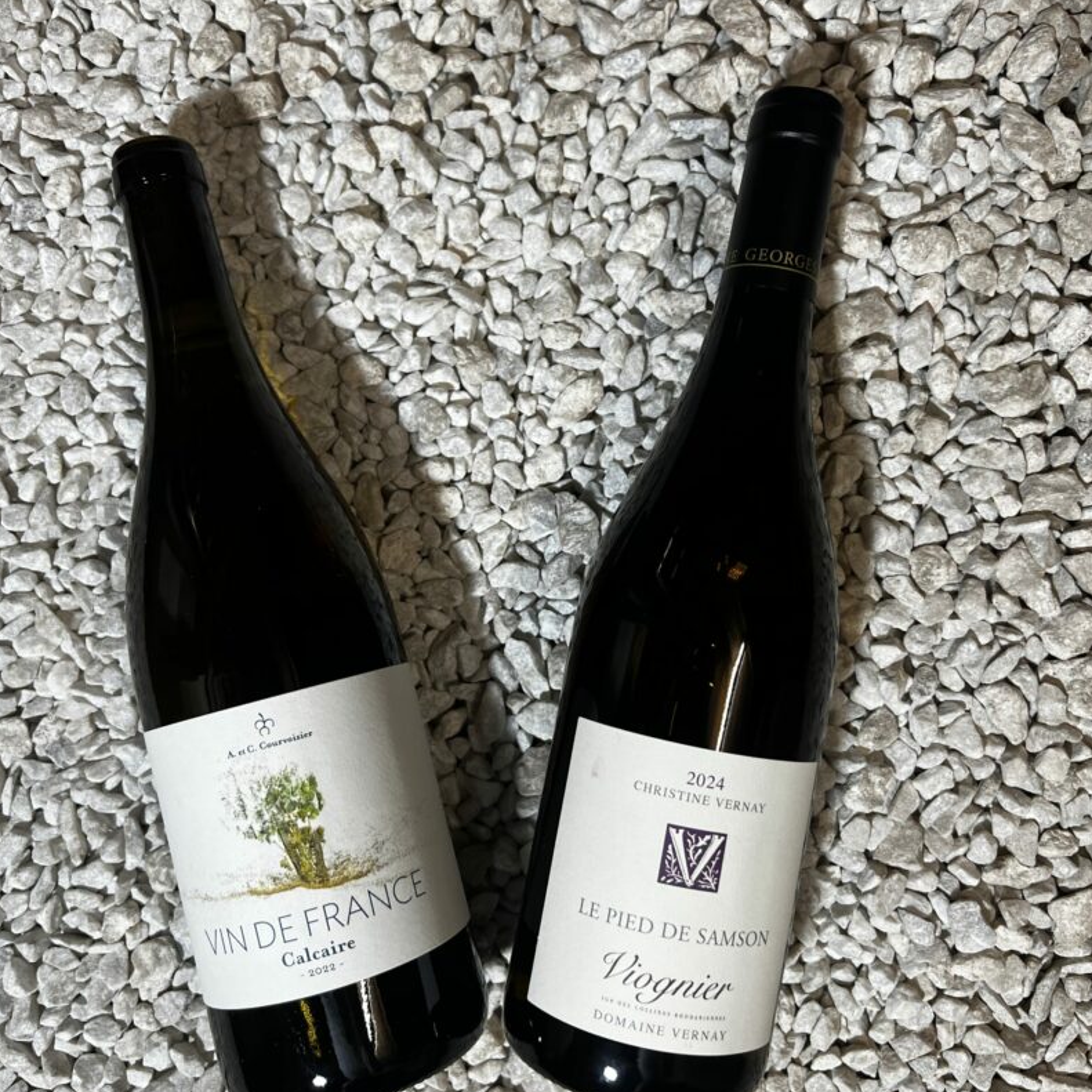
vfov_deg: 52.5
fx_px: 1106
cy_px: 532
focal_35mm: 31
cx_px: 544
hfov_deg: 52.5
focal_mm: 5.7
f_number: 1.5
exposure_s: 1/121
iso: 125
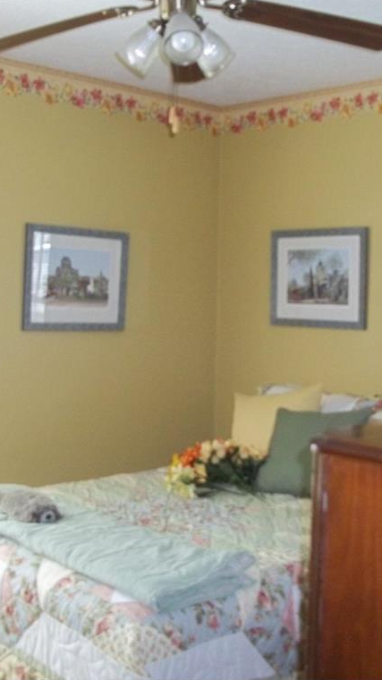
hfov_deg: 25.4
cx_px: 188
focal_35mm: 47
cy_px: 339
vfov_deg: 43.7
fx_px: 847
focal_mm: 5.7
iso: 160
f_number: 2.9
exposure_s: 1/60
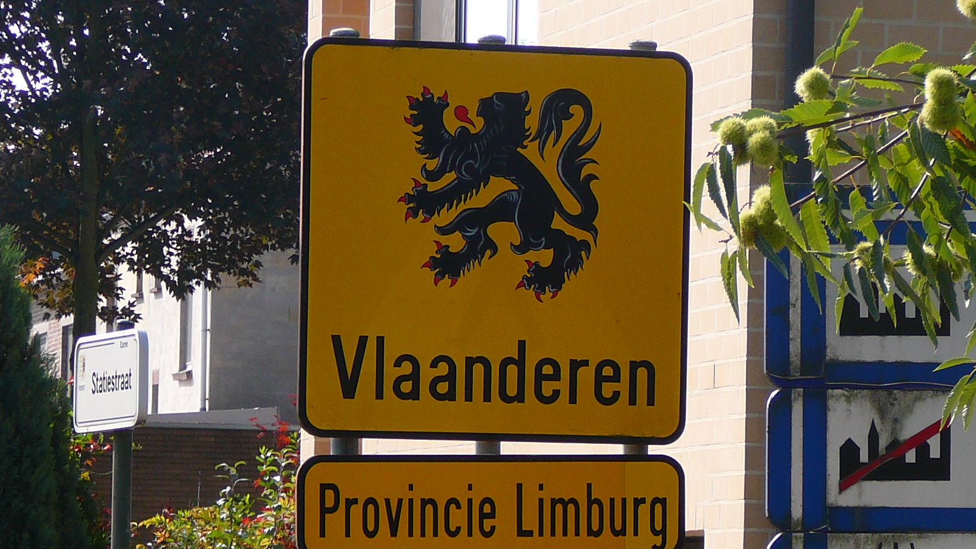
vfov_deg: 5.6
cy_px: 443
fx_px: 5615
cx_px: 635
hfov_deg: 9.9
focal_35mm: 217
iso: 80
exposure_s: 1/400
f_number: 3.9
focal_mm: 19
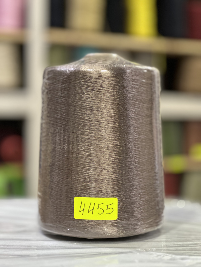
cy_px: 134
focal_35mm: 77
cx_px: 100
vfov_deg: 25.3
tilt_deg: -1.9
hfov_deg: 19.1
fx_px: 596
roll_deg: -1.6
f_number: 2.8
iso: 160
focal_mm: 9
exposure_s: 1/33
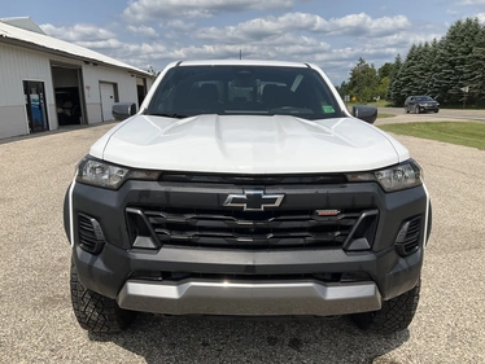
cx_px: 239
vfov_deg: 45.5
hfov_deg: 58.3
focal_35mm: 31
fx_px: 435
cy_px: 184
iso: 25
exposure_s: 1/3534
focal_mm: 3
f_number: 1.8
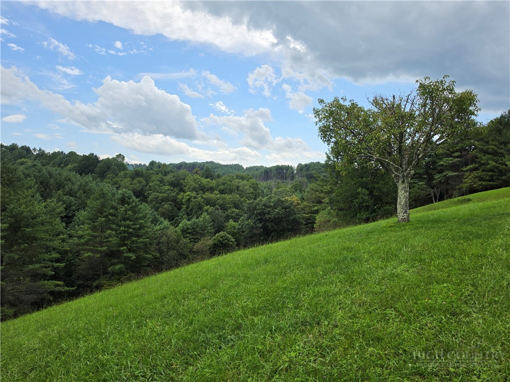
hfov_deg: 73.9
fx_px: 339
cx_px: 255
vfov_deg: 58.9
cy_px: 191
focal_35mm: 23
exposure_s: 1/4538
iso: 64
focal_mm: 6.5
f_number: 1.4
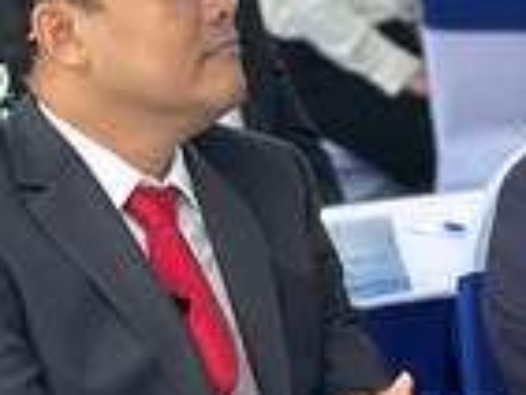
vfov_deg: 6.1
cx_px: 325
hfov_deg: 8.1
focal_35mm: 245
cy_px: 171
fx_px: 3726
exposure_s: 1/608
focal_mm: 6.86
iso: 80
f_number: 1.78
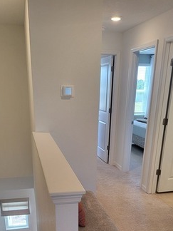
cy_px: 177
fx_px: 247
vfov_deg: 48.0
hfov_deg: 38.7
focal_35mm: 37
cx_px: 85
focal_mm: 5
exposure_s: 1/120
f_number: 1.8
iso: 160
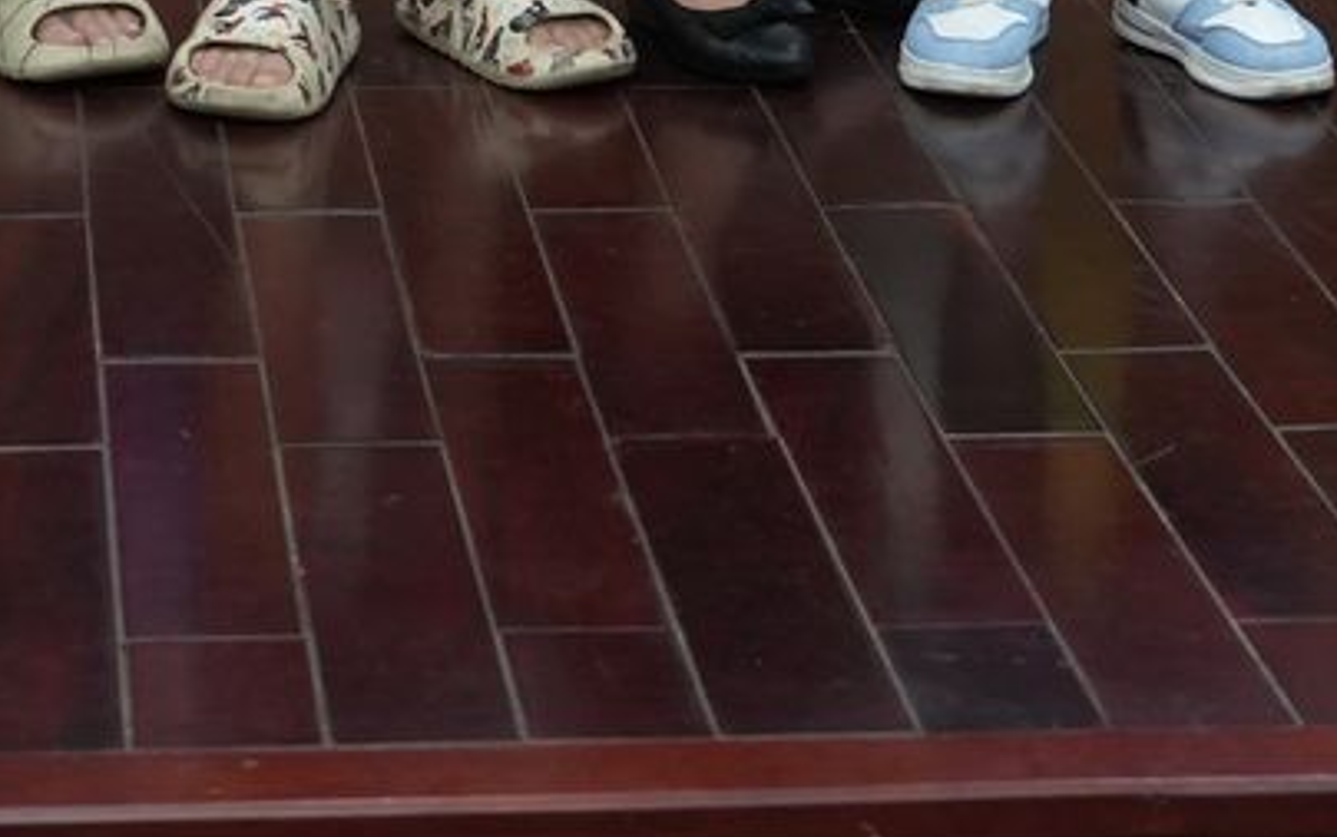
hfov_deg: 13.0
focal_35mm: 160
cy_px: -1226
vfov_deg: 7.6
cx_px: 285
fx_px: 5833
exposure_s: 1/100
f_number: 3.2
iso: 1250
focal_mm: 31
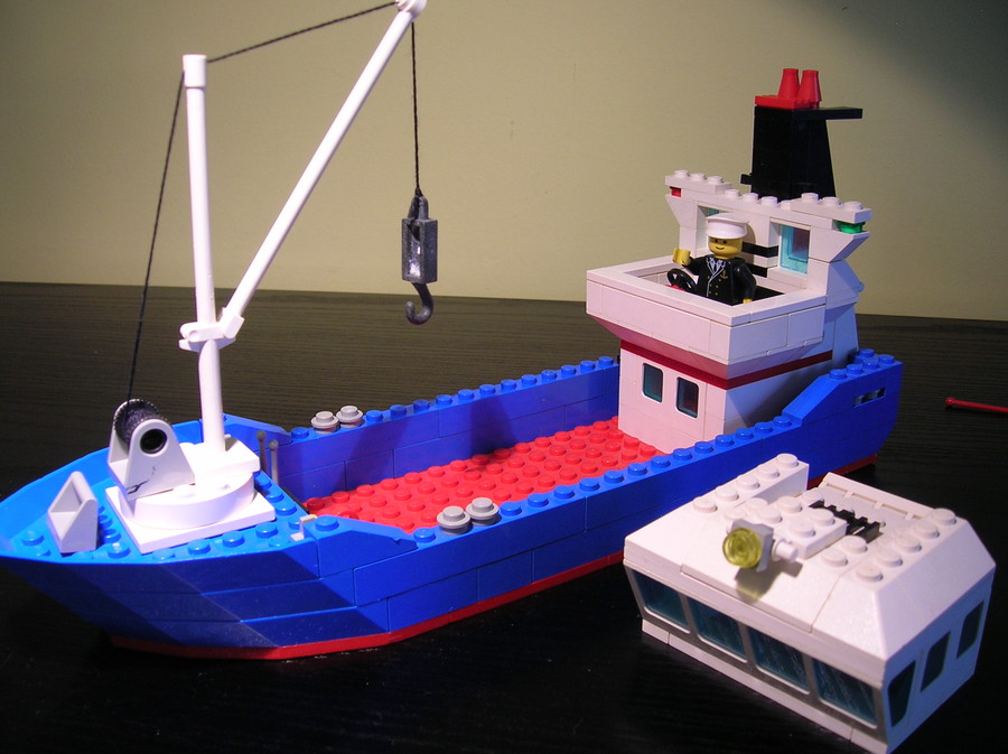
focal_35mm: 34
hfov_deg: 54.0
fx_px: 989
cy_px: 377
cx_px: 504
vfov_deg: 41.7
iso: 50
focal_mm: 5.7
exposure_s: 1/8.7
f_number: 2.9
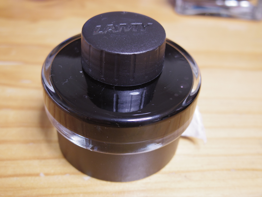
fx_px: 356
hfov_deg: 40.4
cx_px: 131
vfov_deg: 30.9
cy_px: 98
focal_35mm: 47
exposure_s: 1/10
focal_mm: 8.5
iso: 200
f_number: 1.9
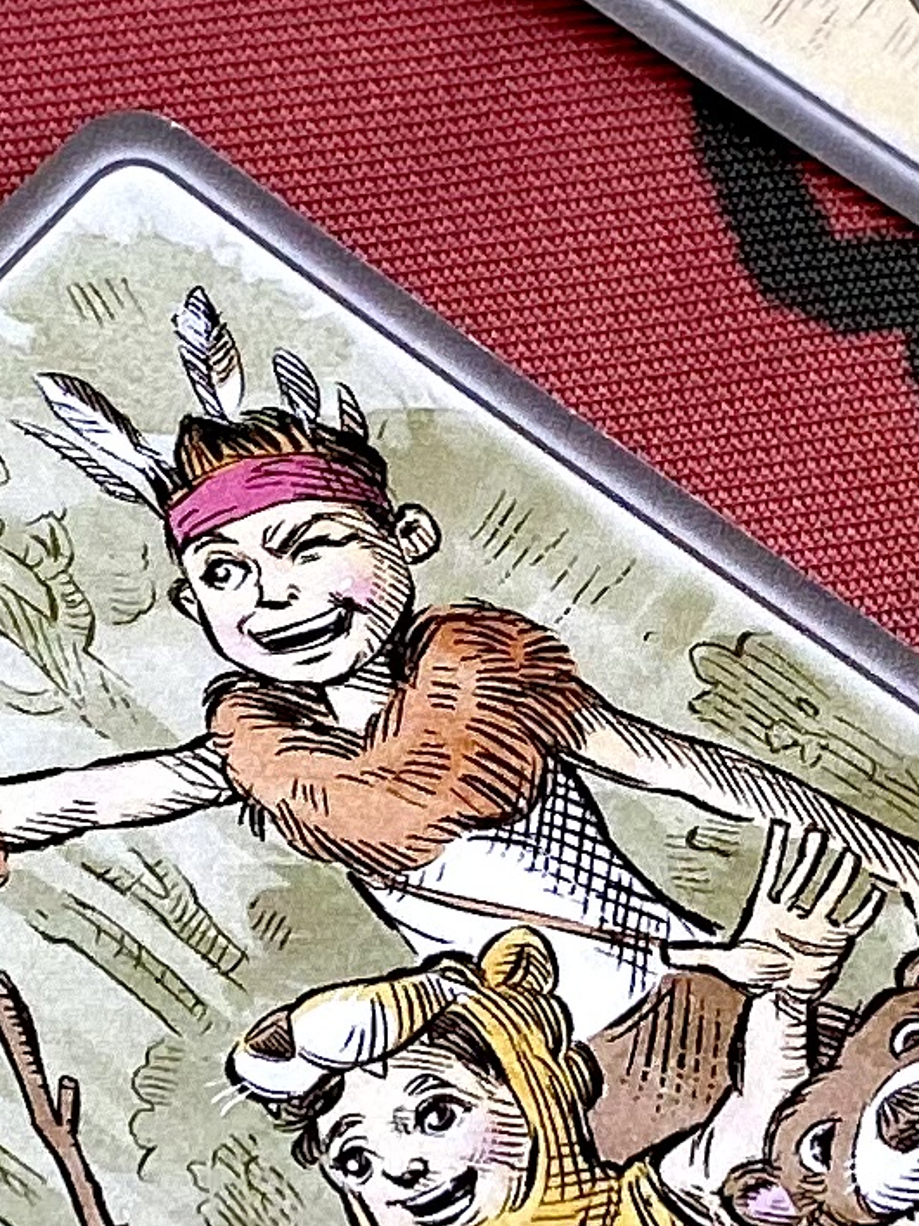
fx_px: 5239
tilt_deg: -58.5
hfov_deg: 10.0
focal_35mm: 148
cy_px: 618
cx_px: 607
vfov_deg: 13.3
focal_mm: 4.25
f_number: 1.8
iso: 32
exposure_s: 1/122
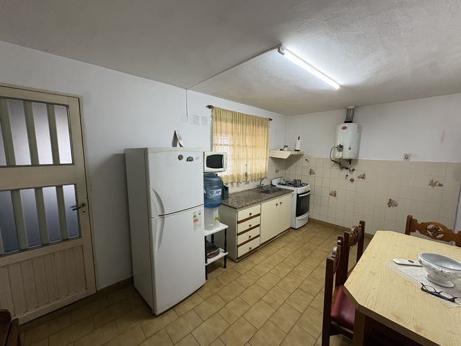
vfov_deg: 85.7
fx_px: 187
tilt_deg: -6.4
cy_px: 173
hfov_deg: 102.0
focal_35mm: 14
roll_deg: +0.1
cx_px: 230
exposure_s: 1/50
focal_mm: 2.22
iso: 250
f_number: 2.2
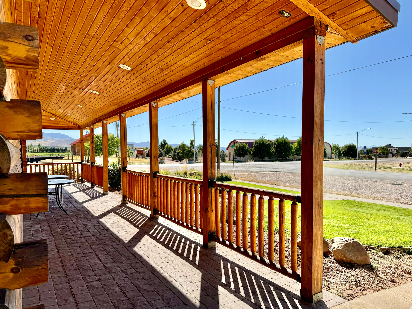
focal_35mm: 25
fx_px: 298
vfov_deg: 54.9
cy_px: 158
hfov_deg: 69.4
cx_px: 210
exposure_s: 1/5348
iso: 80
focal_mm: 6.76
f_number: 1.78
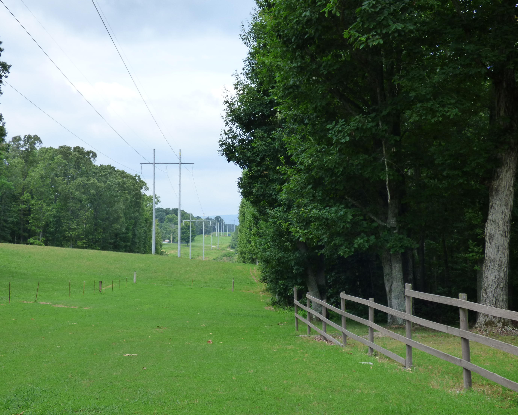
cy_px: 209
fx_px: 782
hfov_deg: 36.7
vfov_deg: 29.7
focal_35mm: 51
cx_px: 264
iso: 200
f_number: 3.8
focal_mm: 8.24
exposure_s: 1/800
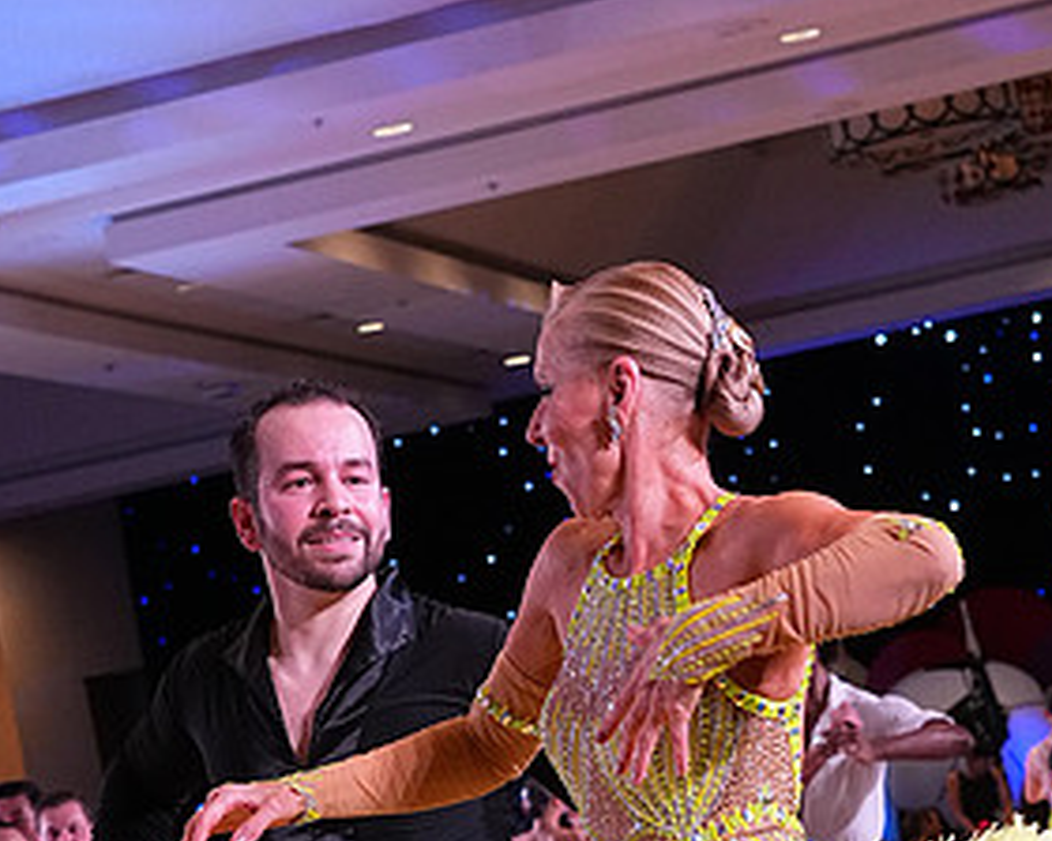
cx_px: 659
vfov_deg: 10.4
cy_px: 1017
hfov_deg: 13.2
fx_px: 4546
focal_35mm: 146
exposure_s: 1/400
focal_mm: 50
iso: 3200
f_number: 5.6
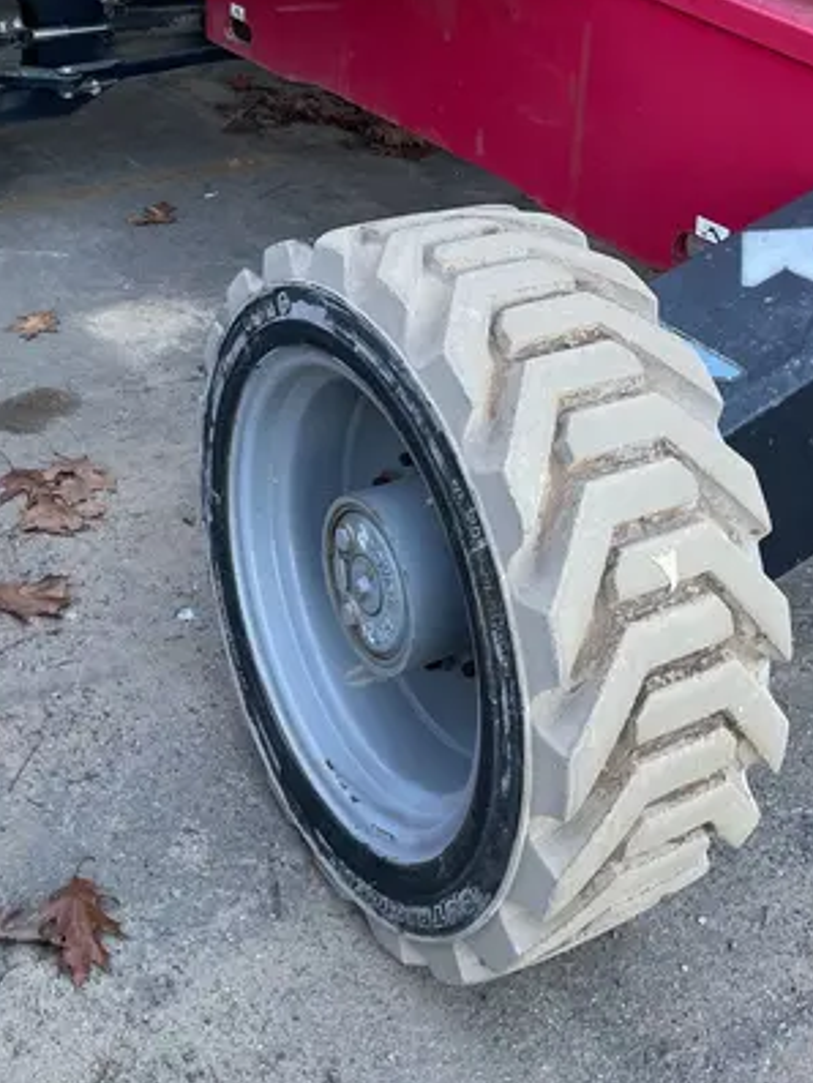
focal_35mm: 48
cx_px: 363
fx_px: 1502
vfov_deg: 36.9
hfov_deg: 30.3
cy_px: 89
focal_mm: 4.2
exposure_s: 1/121
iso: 50
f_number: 1.6
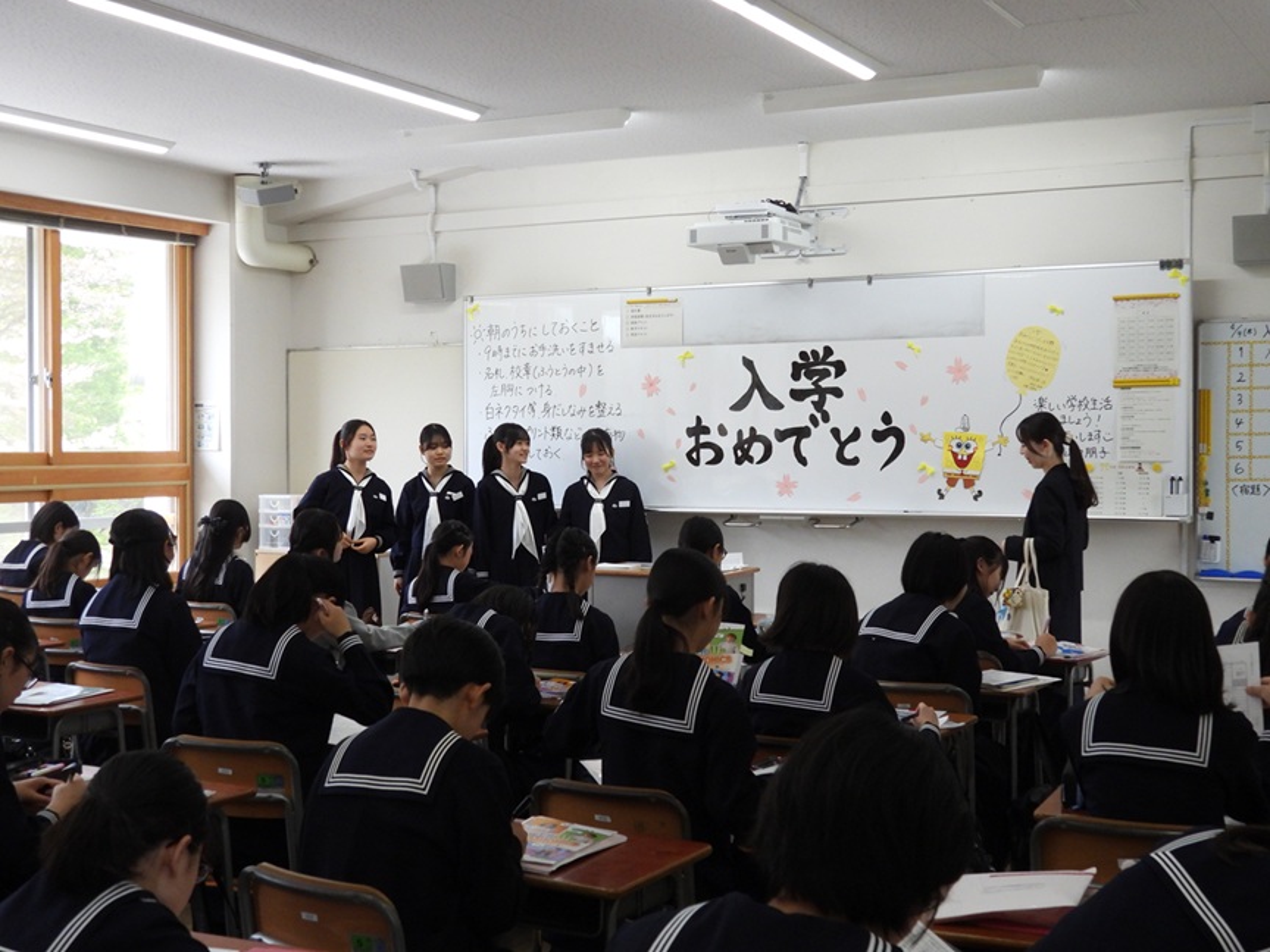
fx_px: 1724
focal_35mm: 47
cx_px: 635
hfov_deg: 40.4
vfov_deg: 30.9
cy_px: 476
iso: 400
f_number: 3.2
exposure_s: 1/250
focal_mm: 8.4
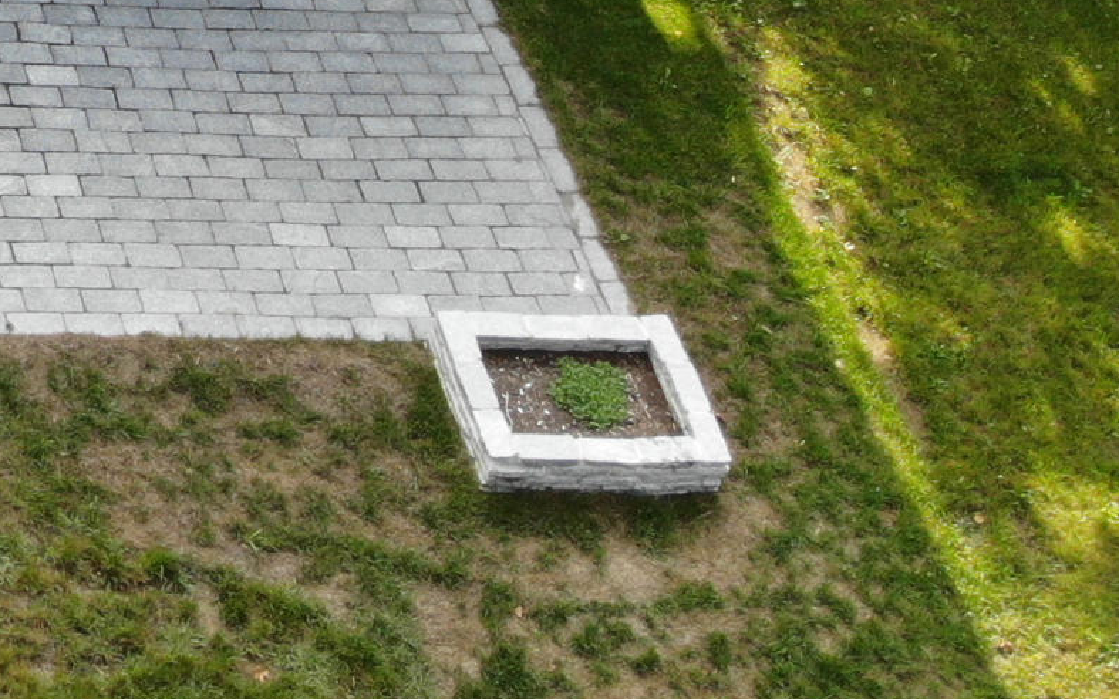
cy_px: -753
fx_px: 2958
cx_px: -953
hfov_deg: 17.2
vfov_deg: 11.9
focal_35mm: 97
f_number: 2.8
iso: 160
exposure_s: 1/30
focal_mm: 4.5
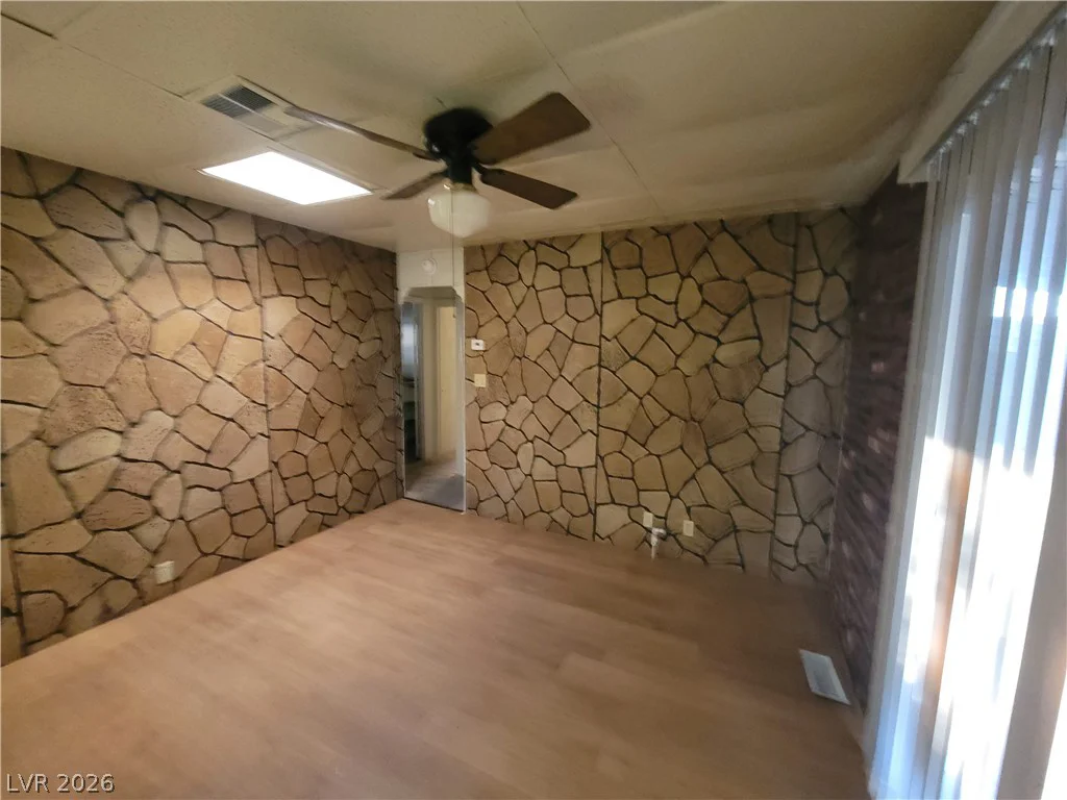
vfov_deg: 89.9
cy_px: 400
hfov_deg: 106.2
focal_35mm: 13
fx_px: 401
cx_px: 534
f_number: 2.2
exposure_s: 1/24
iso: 640
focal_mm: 2.2
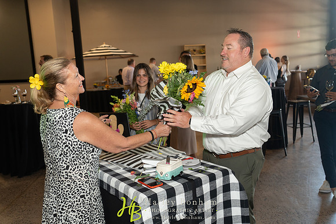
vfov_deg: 41.1
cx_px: 168
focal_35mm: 32
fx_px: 299
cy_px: 112
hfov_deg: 58.7
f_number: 4
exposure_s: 1/100
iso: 1250
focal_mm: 32
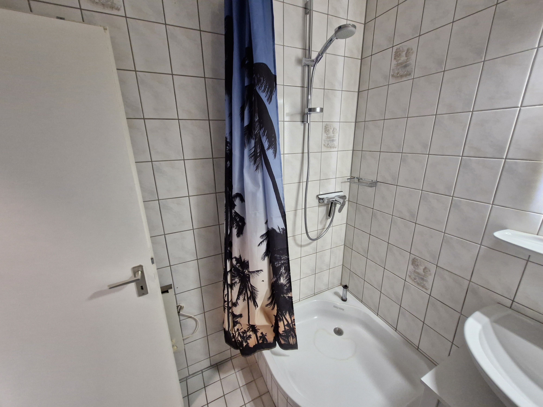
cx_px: 272
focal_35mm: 13
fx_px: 204
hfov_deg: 106.2
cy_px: 204
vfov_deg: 89.9
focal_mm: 1.74
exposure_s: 1/50
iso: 400
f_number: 2.2
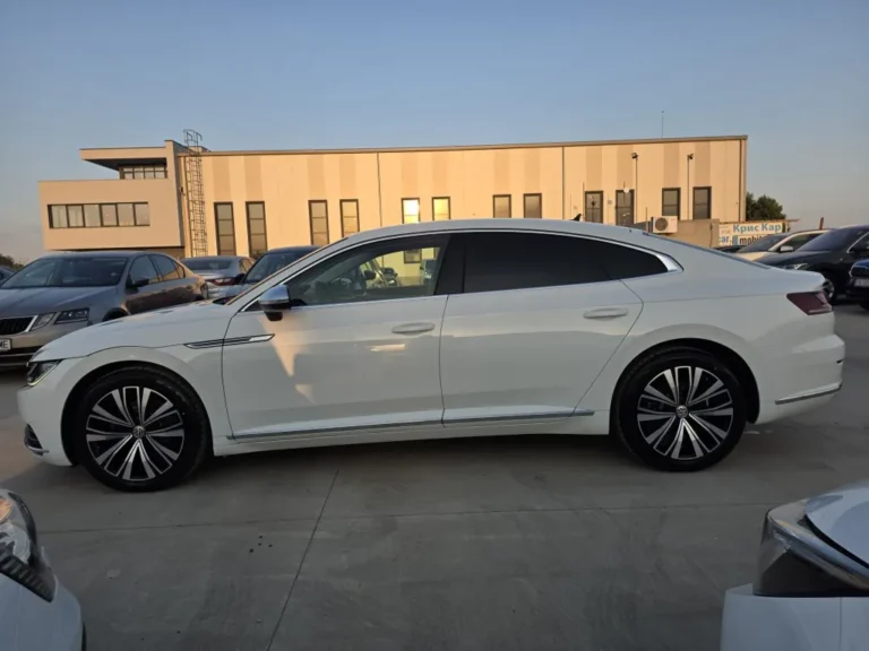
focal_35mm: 23
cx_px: 434
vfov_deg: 58.9
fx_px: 577
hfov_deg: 73.9
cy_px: 326
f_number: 1.7
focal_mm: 6.25
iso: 80
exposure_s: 1/2450
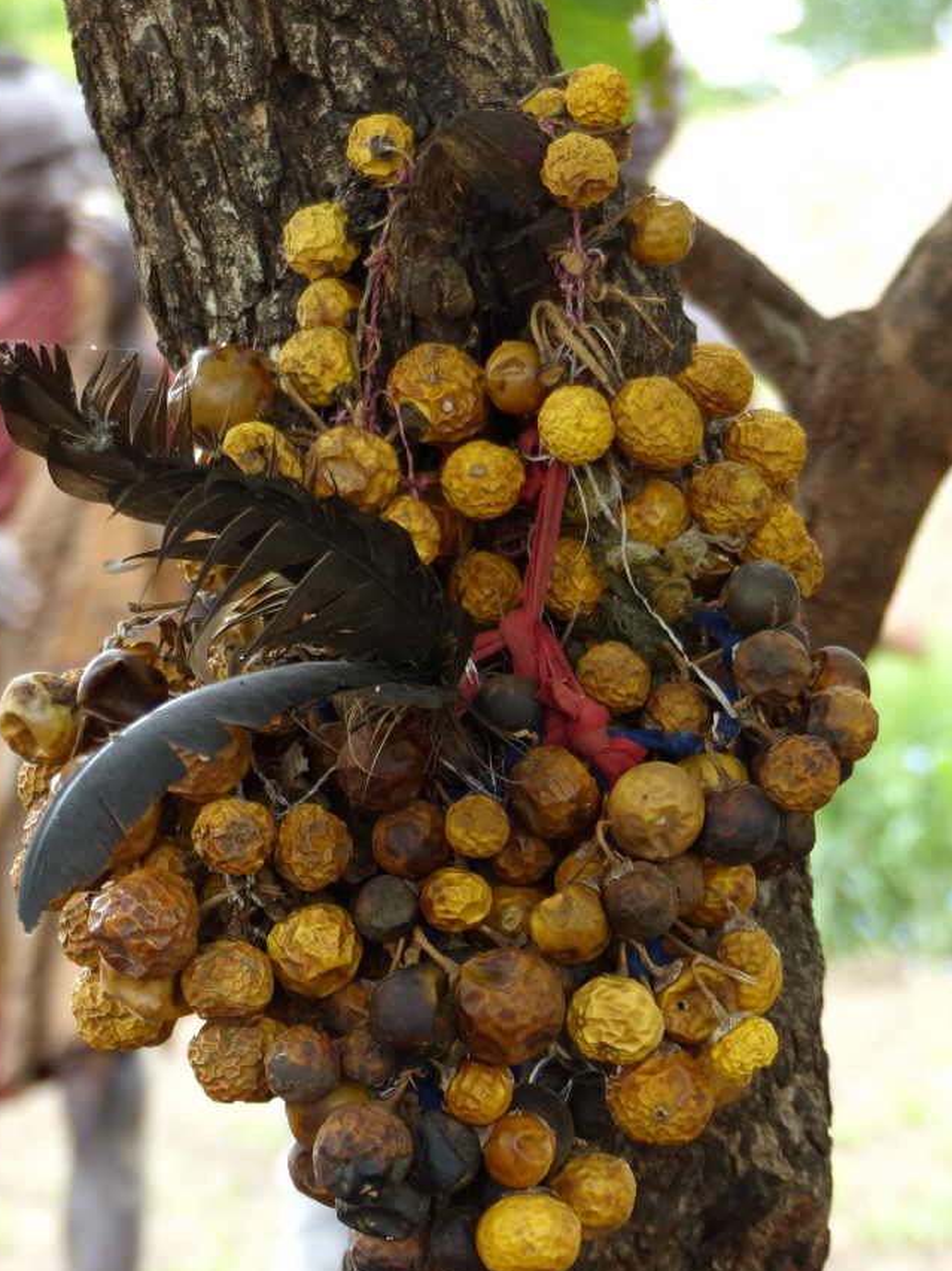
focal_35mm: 190
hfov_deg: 7.8
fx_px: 6972
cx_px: 513
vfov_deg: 10.4
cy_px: 690
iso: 100
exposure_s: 1/80
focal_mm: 29.2
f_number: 2.8
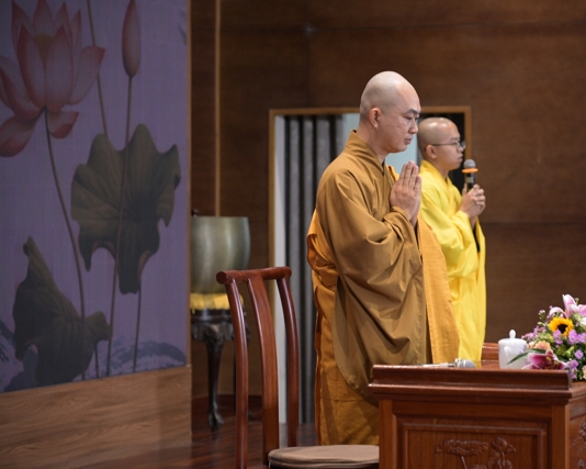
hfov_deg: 14.1
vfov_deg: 11.3
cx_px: 347
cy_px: 236
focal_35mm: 137
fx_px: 2376
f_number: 4
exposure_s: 1/125
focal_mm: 120
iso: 3200
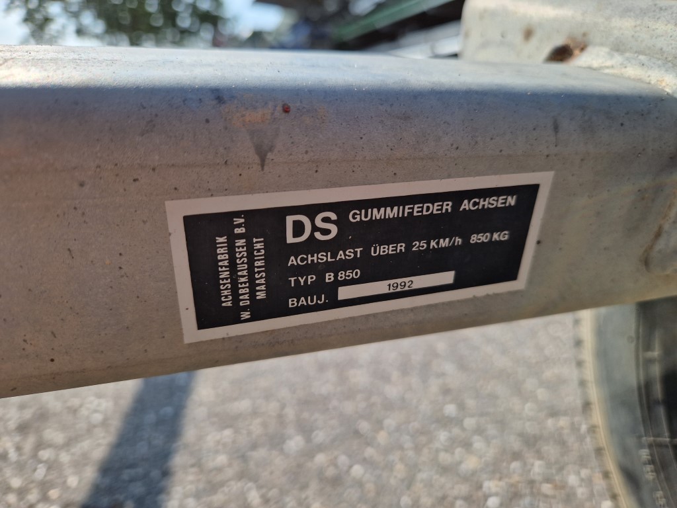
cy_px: 254
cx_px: 338
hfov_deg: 73.9
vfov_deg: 58.9
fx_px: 450
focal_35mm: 23
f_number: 1.8
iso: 50
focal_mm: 5.4
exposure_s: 1/710
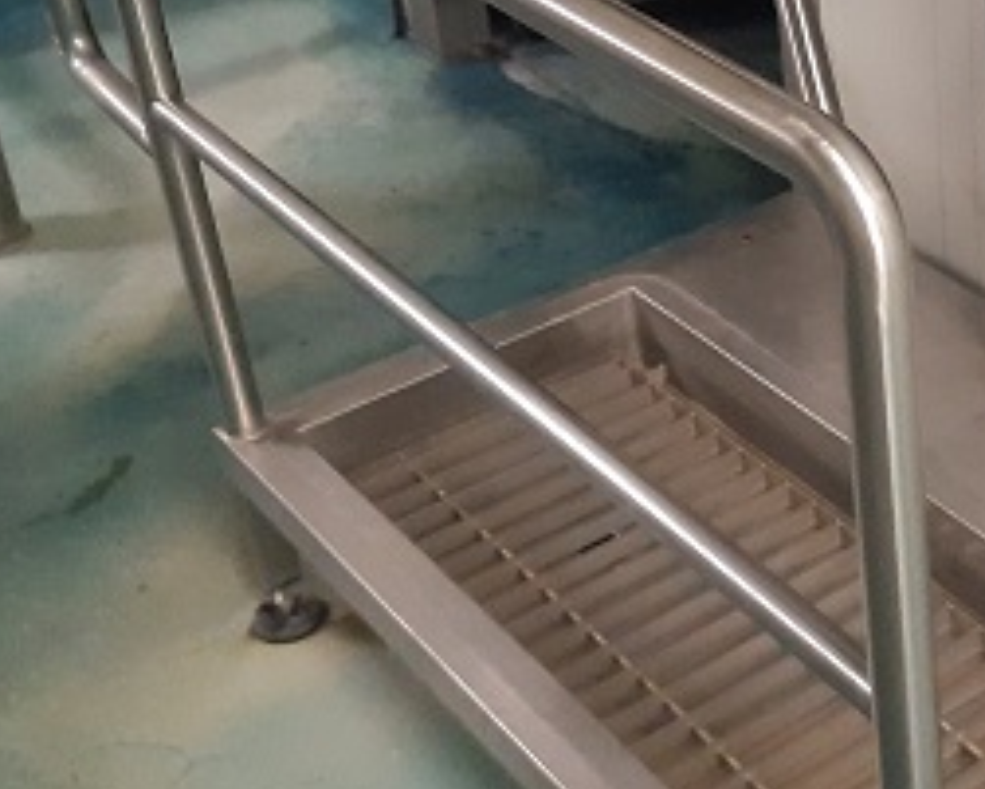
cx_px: 918
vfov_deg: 21.8
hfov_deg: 26.1
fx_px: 2041
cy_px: 261
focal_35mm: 70
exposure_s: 1/25
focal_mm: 3.92
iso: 500
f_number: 1.7
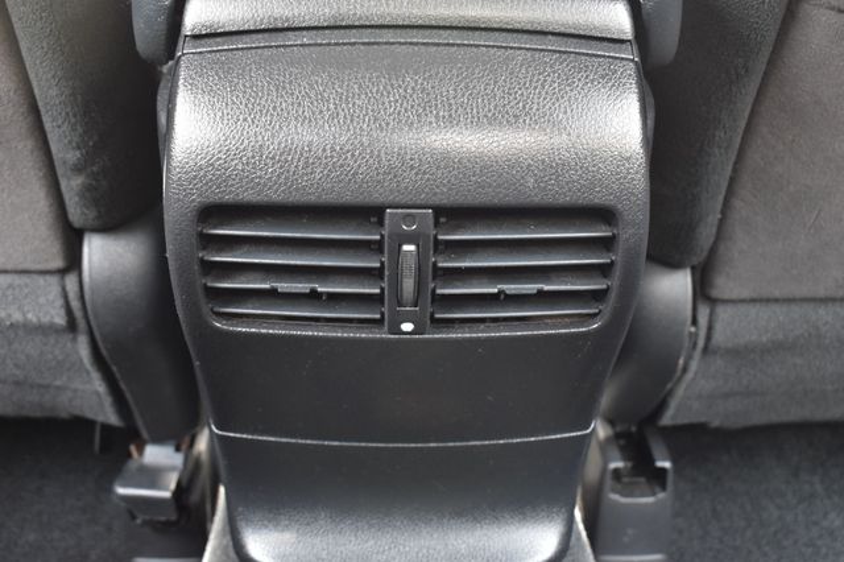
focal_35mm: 38
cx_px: 422
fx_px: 879
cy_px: 281
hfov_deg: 51.3
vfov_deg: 35.5
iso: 1000
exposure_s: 1/15
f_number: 6.3
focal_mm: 25
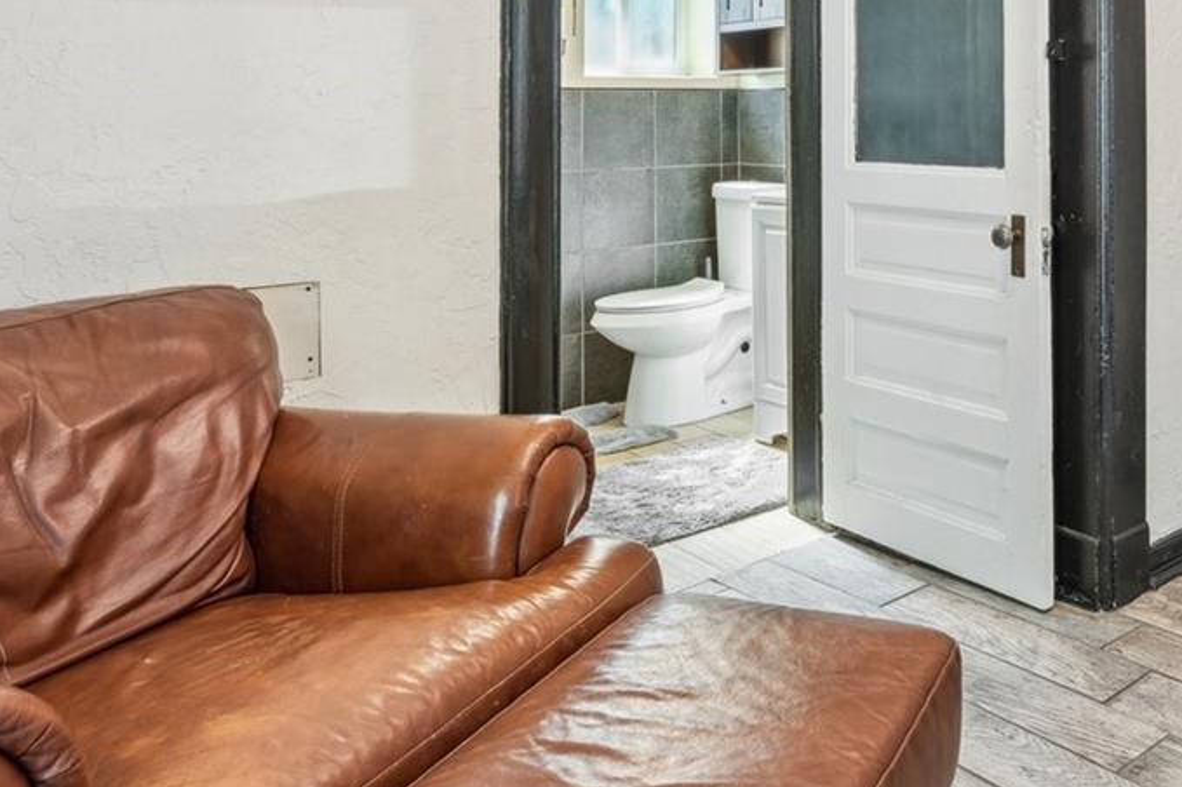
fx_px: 1083
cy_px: 104
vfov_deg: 37.7
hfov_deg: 53.1
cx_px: 961
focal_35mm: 33
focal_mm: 14
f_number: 8
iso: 400
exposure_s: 1/3.33
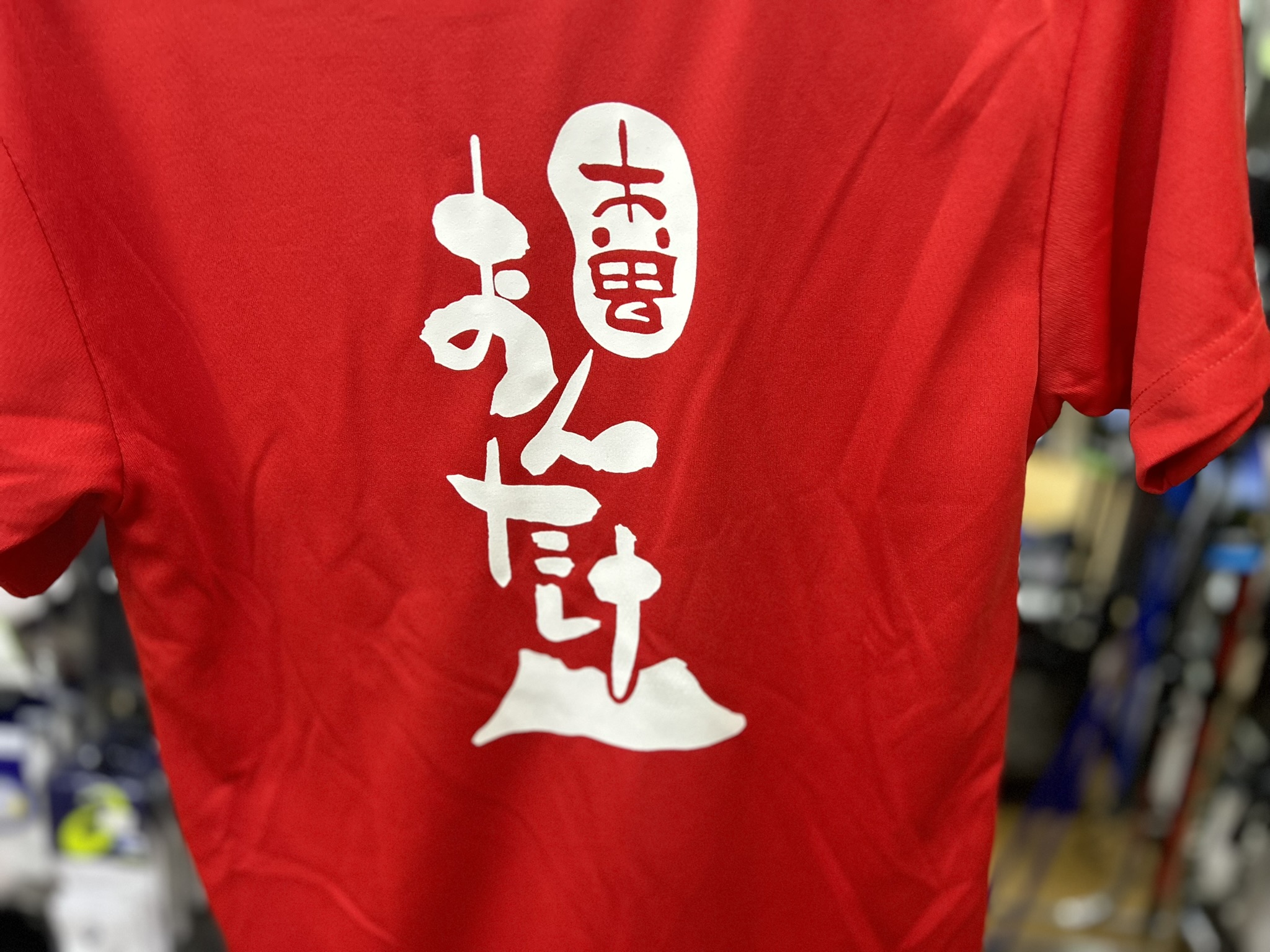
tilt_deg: -18.6
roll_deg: -2.2
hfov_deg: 67.3
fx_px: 954
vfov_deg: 53.1
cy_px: 476
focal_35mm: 26
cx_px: 635
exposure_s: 1/60
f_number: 1.5
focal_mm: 5.7
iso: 320
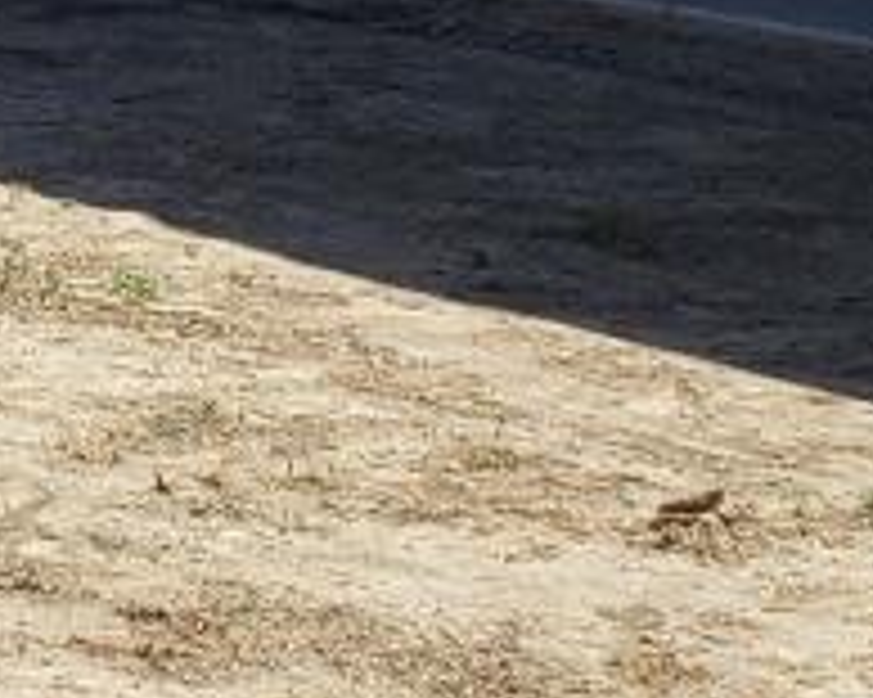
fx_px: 5062
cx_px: -1408
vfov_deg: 7.7
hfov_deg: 8.7
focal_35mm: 196
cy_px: -363
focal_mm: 4.3
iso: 50
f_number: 2.4
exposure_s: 1/1238
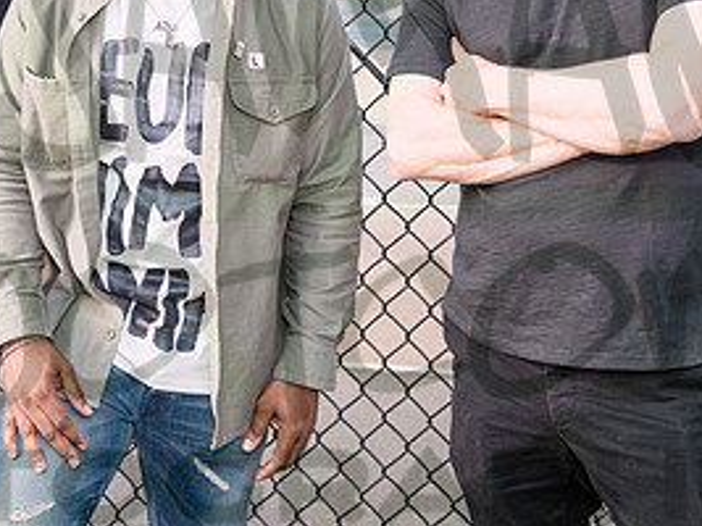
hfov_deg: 27.8
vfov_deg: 20.8
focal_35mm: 69
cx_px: 177
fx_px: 1399
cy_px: 47
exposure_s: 1/125
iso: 800
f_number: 3.2
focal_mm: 31
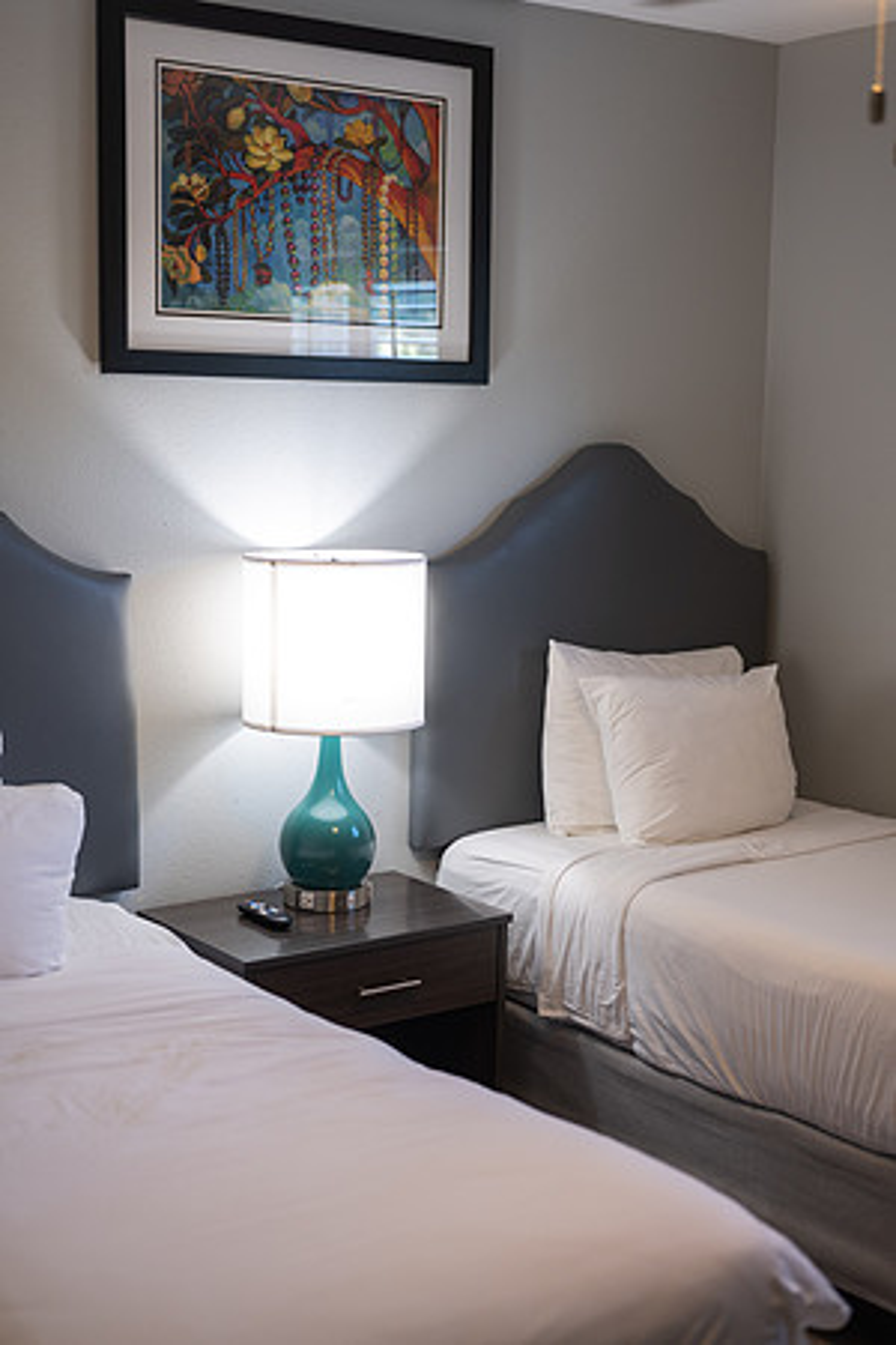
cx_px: 448
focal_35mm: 50
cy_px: 672
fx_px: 1867
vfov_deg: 39.6
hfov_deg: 27.0
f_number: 2.5
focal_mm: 50
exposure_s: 1/100
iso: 400
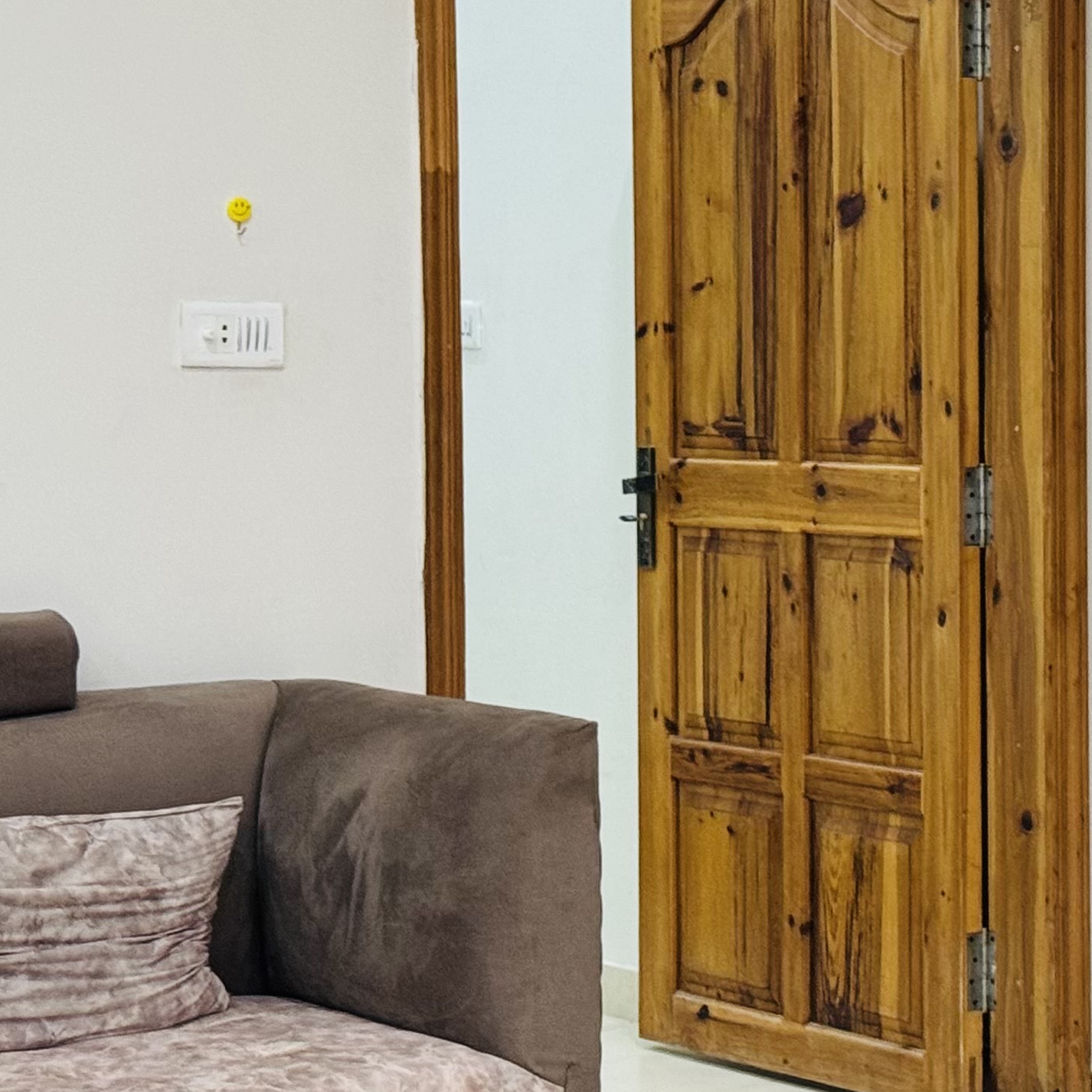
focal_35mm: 120
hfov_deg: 14.0
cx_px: 1389
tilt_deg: -2.7
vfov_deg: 14.5
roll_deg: +0.8
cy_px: 420
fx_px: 4283
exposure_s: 1/33
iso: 200
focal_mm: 6.76
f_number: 1.78
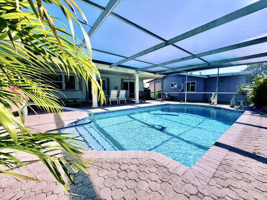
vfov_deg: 85.7
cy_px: 100
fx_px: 108
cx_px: 134
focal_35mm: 14
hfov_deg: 102.1
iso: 25
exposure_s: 1/770
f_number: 2.2
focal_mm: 2.22
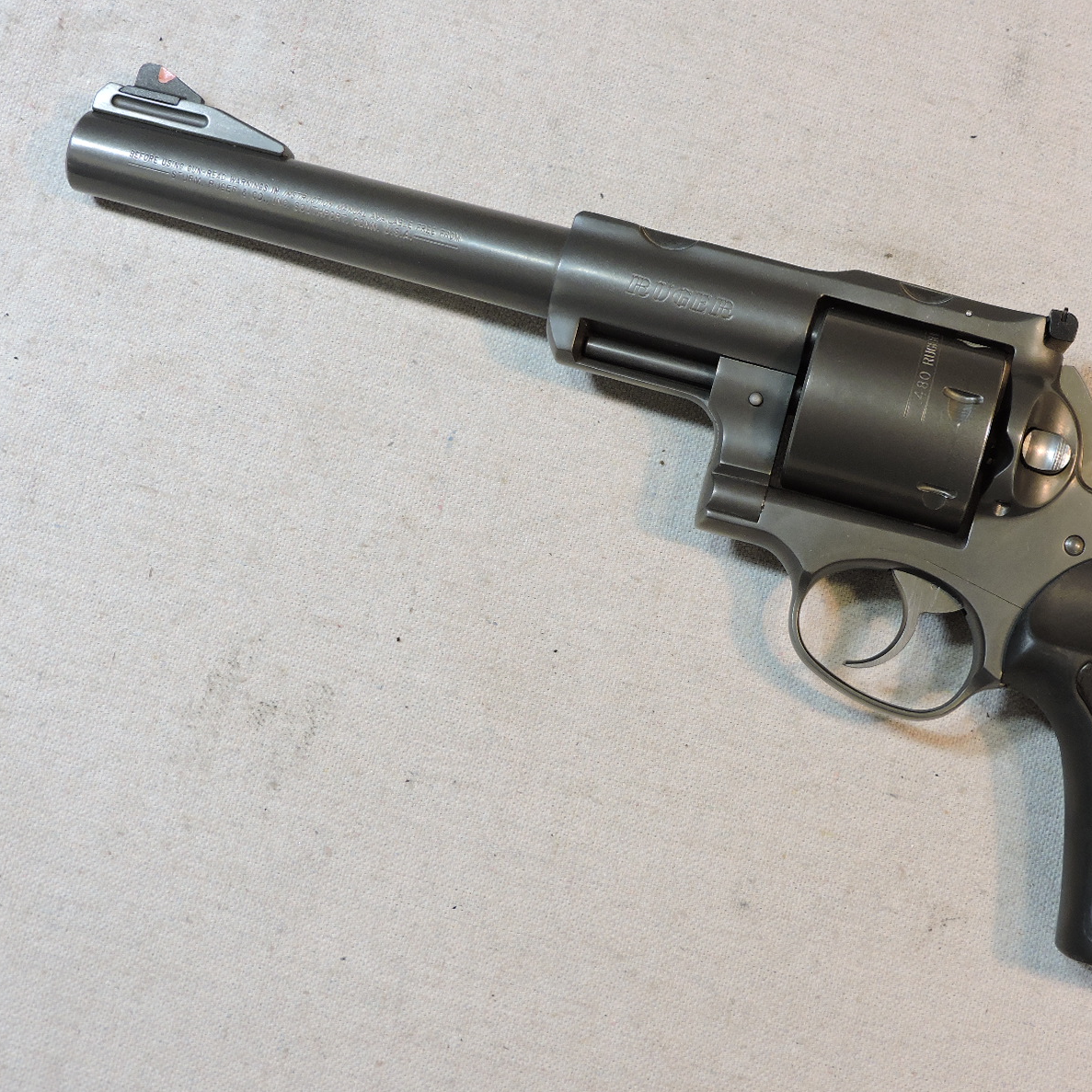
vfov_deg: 30.6
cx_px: 689
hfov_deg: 30.4
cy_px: 551
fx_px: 1999
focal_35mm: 56
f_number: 3.5
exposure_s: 1/50
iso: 180
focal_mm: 8.4
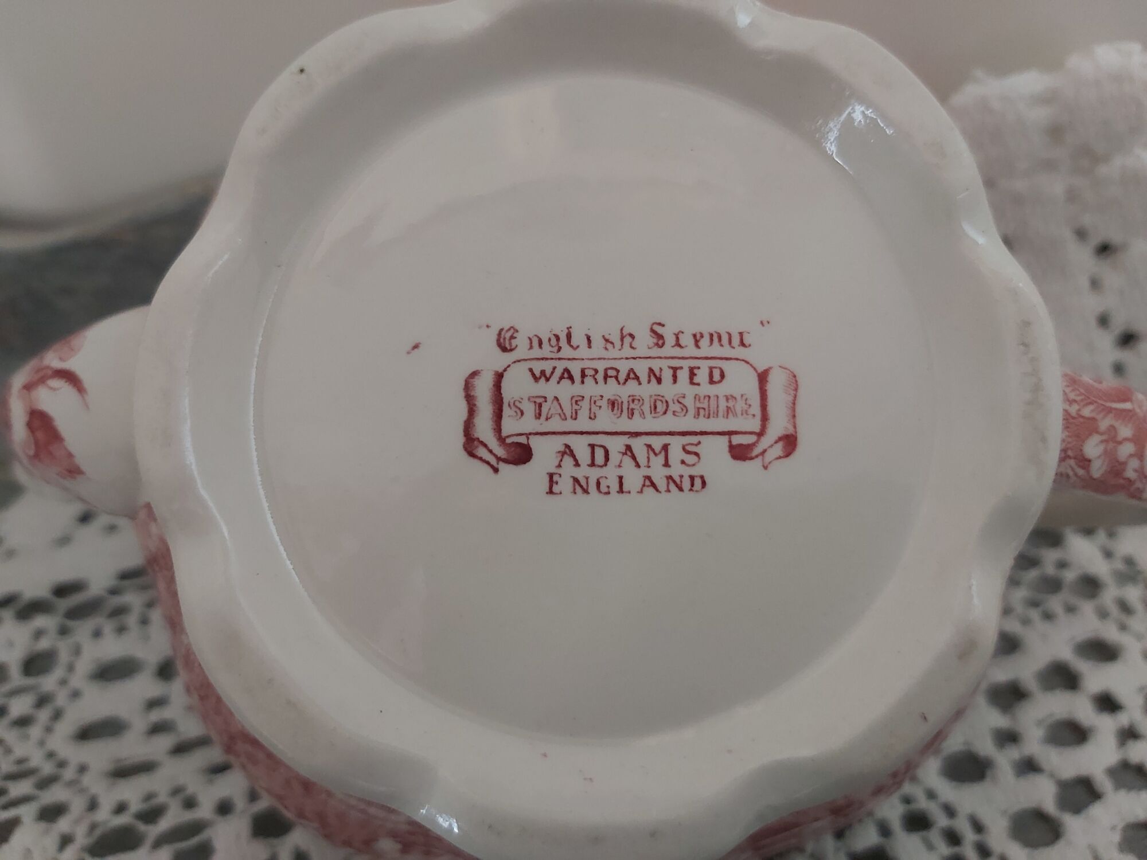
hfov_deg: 67.3
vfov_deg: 53.1
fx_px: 862
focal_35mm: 26
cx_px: 574
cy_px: 430
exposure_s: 1/24
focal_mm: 3.92
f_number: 1.7
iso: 640
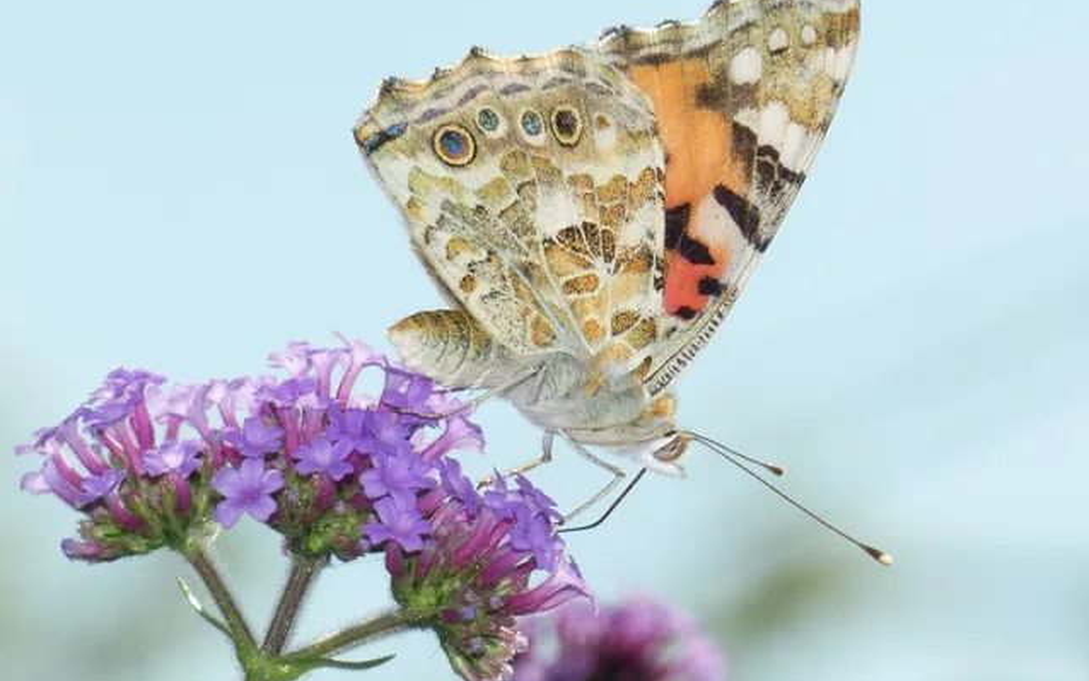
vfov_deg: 4.6
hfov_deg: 7.4
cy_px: 304
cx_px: 544
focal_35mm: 283
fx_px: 8401
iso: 80
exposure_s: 1/400
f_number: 5.5
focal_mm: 47.6
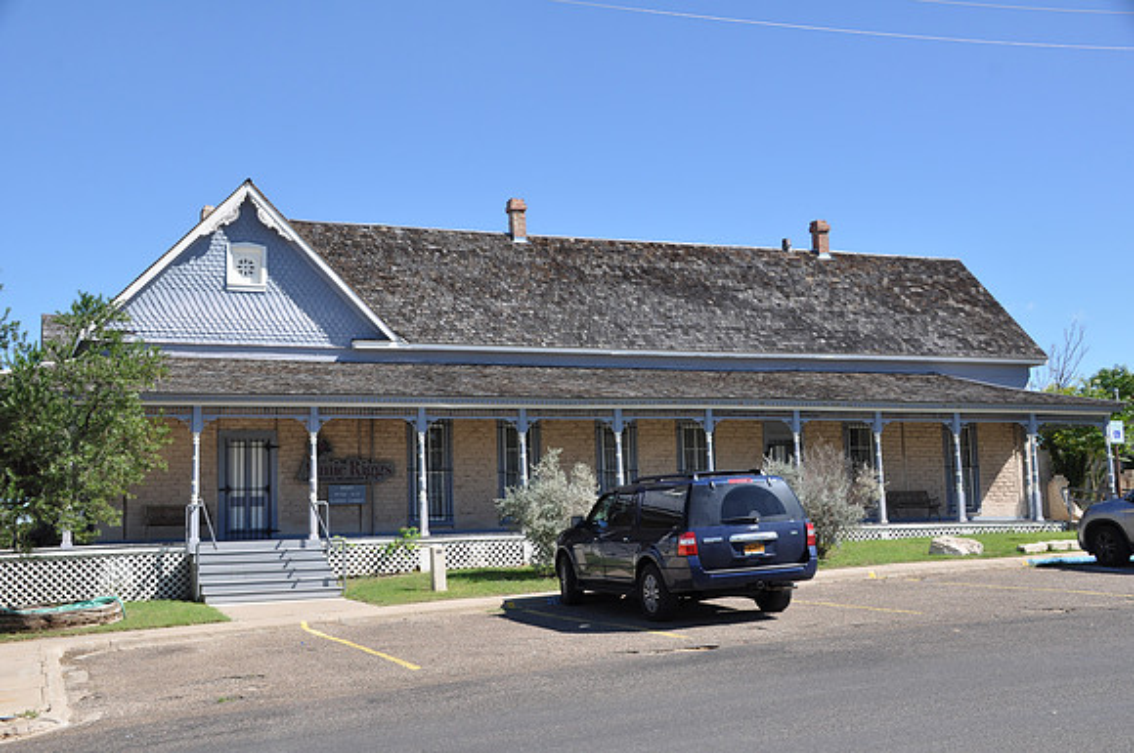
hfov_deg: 42.4
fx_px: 1463
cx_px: 567
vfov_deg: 28.9
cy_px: 376
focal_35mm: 46
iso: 200
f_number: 11
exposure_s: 1/125
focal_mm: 31
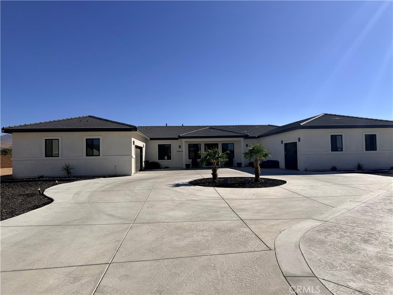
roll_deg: +0.8
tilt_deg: +0.6
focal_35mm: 24
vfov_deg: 56.8
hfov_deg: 71.6
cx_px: 196
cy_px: 148
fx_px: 272
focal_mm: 6.76
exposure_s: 1/10309
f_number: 1.78
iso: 80
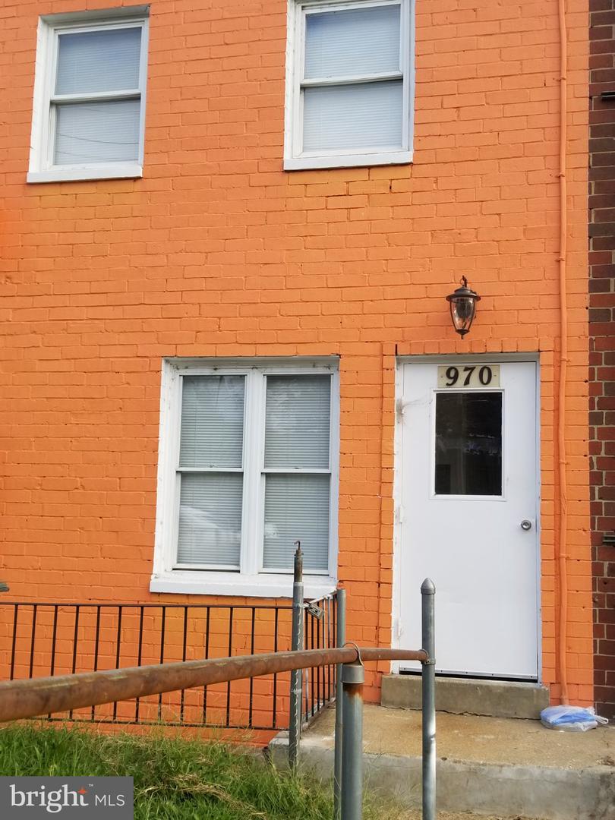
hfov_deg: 53.1
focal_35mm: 26
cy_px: 410
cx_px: 308
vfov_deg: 67.3
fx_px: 616
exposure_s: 1/744
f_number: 1.7
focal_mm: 4.25
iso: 50
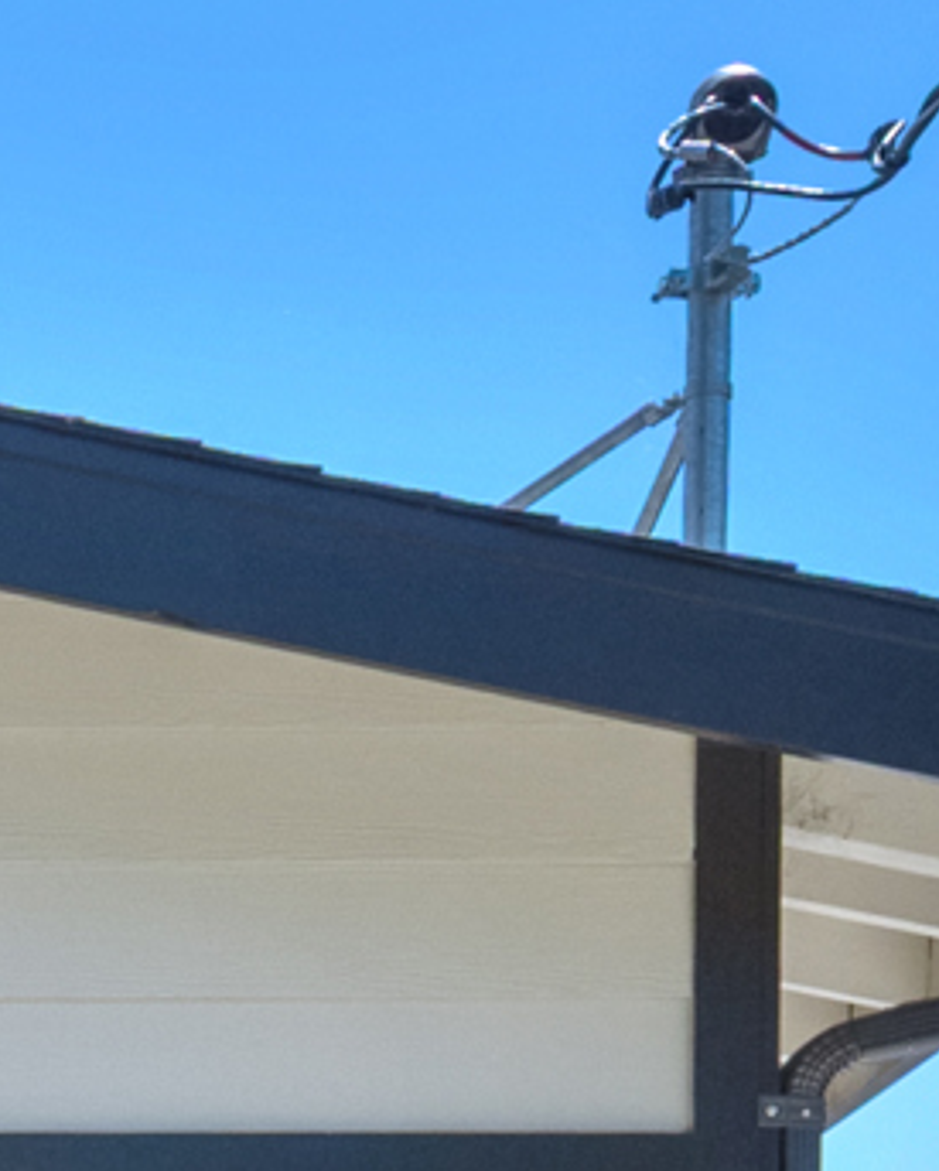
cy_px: 2658
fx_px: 7112
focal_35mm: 205
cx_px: -1758
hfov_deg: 6.9
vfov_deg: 8.7
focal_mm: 30
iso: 250
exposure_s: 1/50
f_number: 9
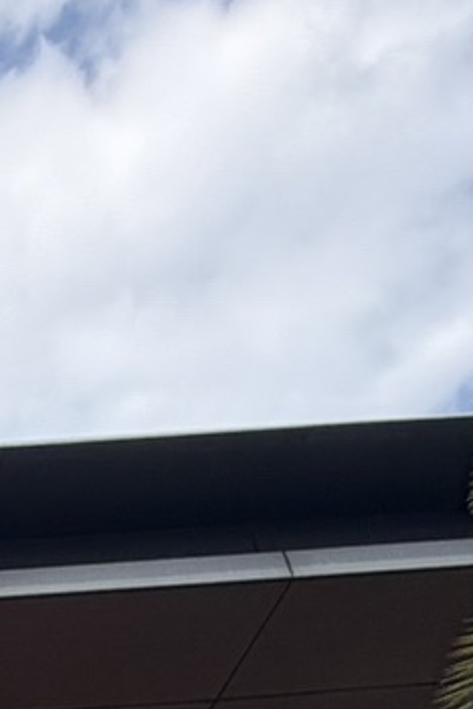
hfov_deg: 12.6
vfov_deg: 18.0
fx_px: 1636
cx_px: -679
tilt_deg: +22.9
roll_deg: +0.5
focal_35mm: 83
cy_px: 1370
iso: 25
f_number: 2.2
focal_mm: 2.22
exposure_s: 1/770
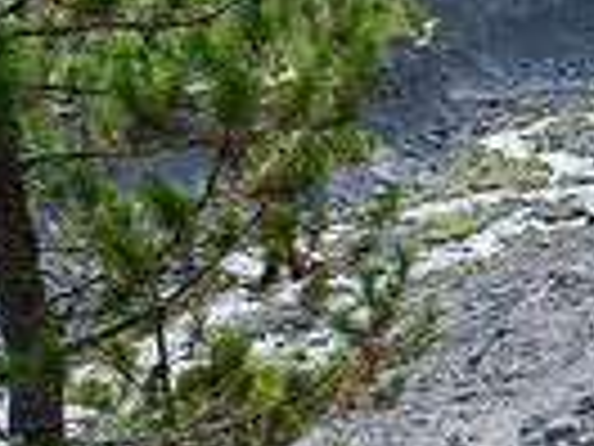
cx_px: 774
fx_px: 1956
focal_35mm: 114
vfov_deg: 12.9
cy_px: 423
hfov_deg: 16.3
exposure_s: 1/1250
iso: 200
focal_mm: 18.5
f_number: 5
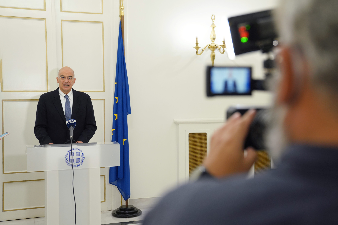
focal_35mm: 46
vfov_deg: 29.2
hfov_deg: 42.7
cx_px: 169
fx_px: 432
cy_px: 112
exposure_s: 1/160
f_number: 3.2
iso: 1250
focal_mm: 46
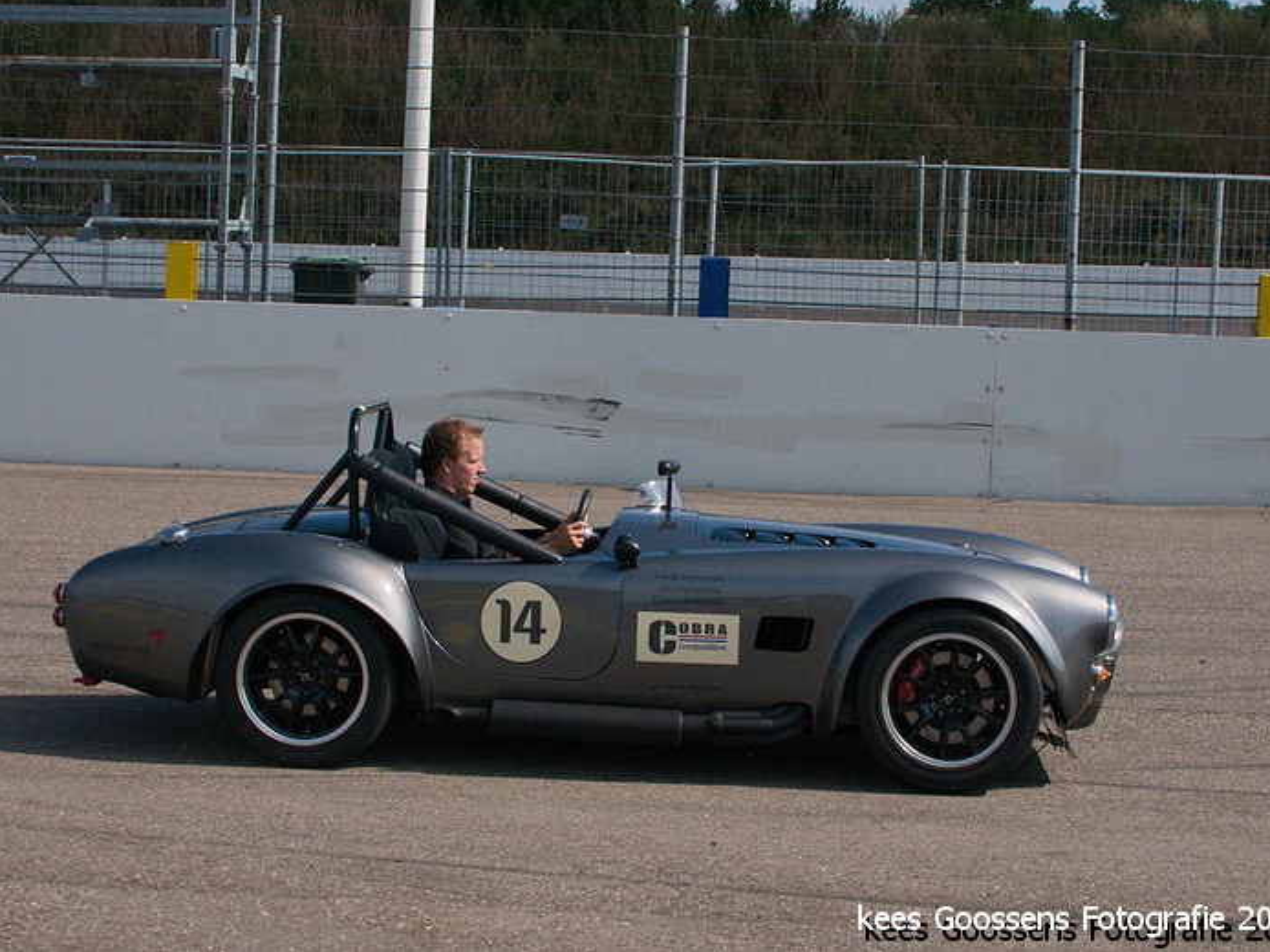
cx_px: 631
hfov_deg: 23.8
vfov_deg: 18.0
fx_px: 3007
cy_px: 474
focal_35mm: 82
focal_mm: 50
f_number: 8
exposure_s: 1/4000
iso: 800
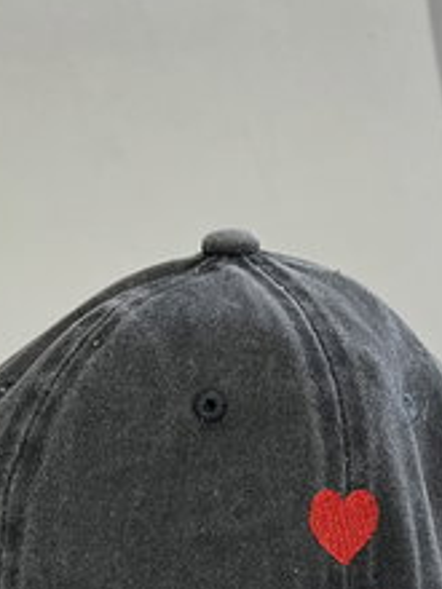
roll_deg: +14.7
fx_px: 1073
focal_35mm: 63
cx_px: 324
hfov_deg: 23.1
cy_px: 636
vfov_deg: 28.2
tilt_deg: -25.4
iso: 125
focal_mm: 5.1
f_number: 1.6
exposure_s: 1/91
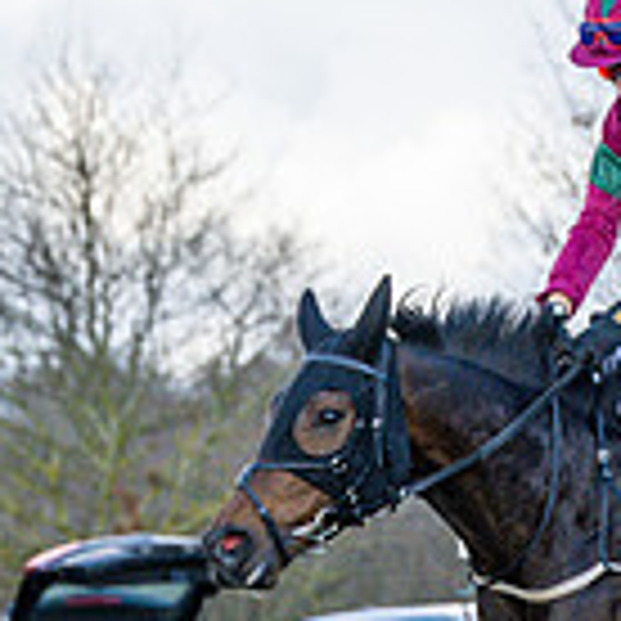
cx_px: 1332
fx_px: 7713
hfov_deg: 4.5
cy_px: 506
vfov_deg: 4.6
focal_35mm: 380
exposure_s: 1/2500
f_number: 4
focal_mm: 70
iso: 500
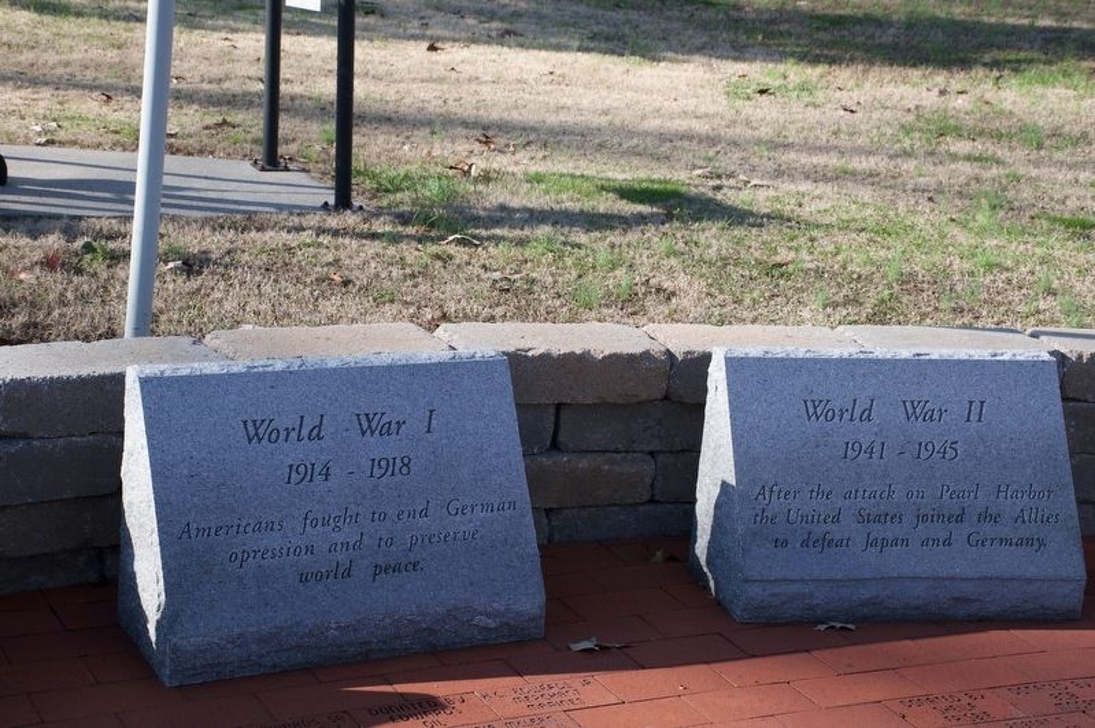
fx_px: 2051
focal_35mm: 68
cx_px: 548
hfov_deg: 29.9
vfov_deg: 20.1
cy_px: 364
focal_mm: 45
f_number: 10
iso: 200
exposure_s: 1/200
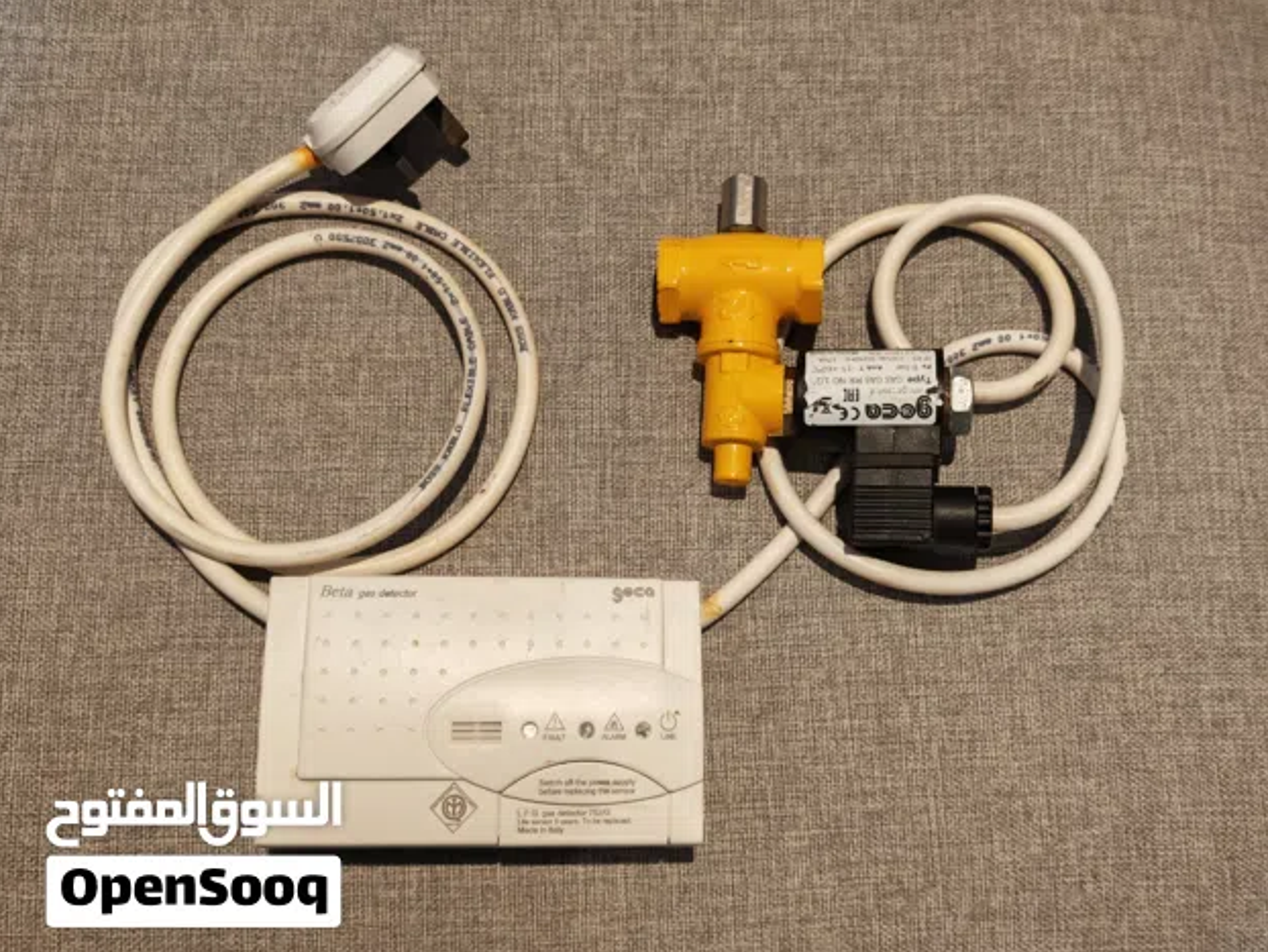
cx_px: 648
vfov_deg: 39.7
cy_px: 487
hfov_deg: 51.3
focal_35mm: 36
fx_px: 1319
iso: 125
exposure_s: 1/50
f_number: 2
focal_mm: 6.83
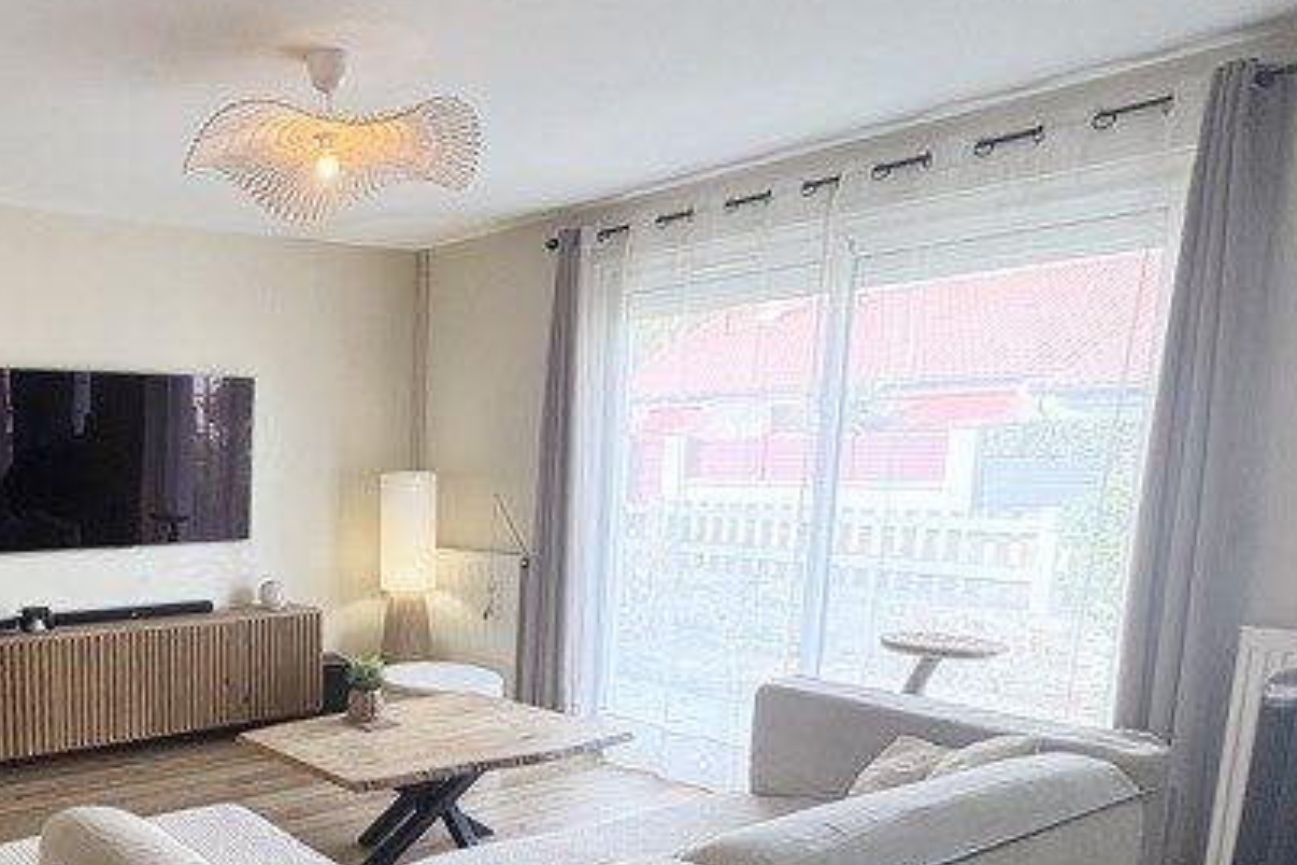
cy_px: 610
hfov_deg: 56.0
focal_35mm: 29
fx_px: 1045
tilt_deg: -8.1
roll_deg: +0.6
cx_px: 155
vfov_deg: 44.0
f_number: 2.2
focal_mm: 2.22
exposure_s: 1/100
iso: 160
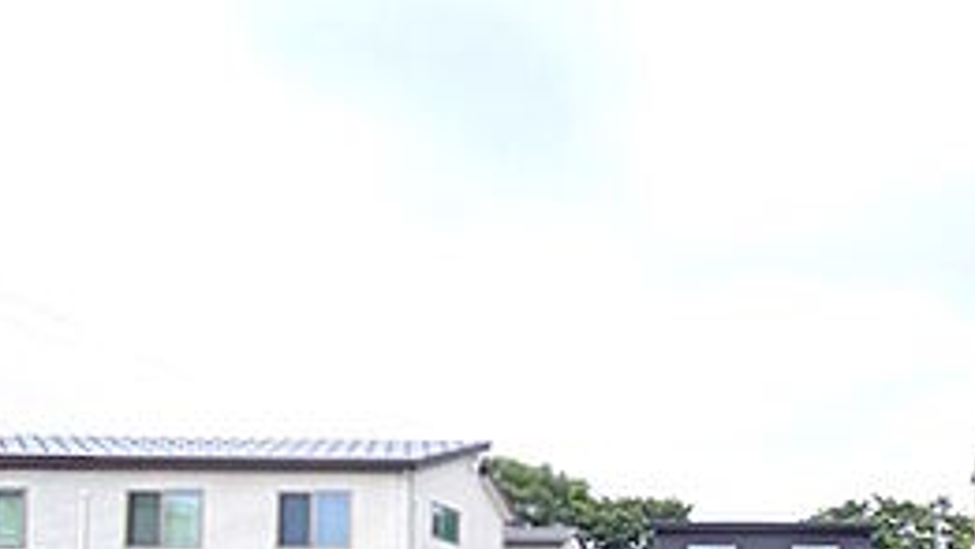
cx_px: 897
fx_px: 905
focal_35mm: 35
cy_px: 624
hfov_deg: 49.7
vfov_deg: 29.9
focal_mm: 1.83
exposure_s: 1/1527
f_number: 2.2
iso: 50
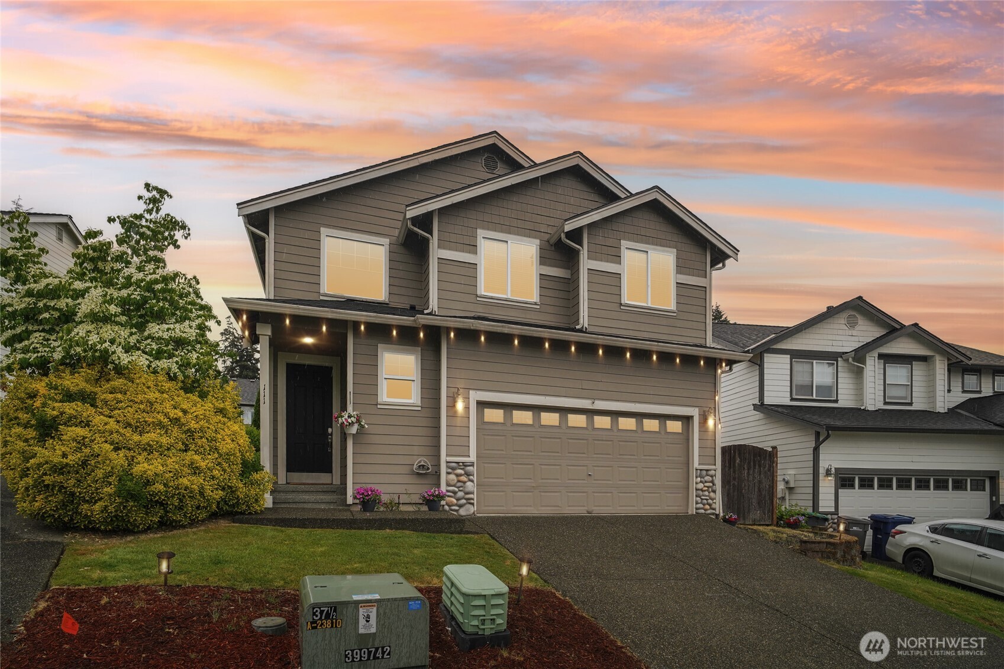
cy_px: 334
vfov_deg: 73.7
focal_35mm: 16
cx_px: 502
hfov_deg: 96.7
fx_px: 446
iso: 1600
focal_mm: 16
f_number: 8
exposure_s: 1/200
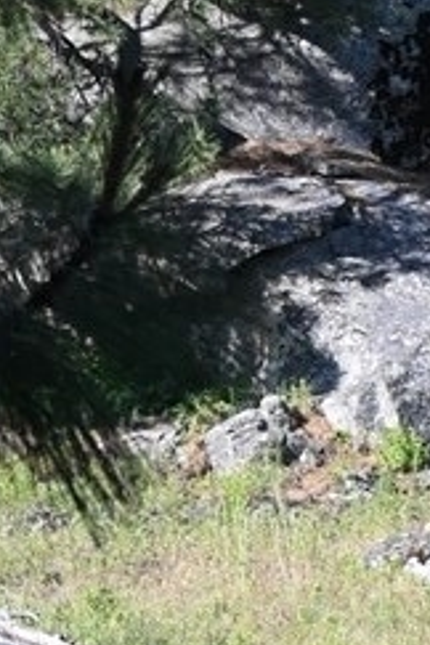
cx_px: 1214
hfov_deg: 2.6
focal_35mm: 524
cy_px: 1400
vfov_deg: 3.9
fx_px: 9388
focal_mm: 50
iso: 400
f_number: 5
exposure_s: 1/1250
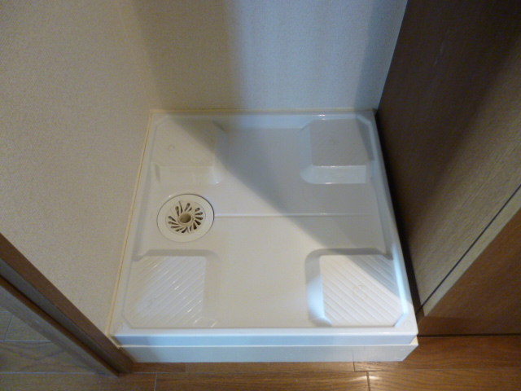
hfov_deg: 63.4
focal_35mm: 28
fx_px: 421
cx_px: 260
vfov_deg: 49.7
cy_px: 196
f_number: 3.1
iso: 400
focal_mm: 5
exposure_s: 1/15
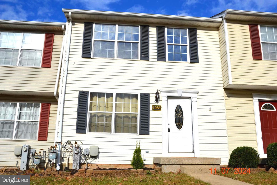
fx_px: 254
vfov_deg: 40.0
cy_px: 92
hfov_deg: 57.2
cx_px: 138
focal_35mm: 33
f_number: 9
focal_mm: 22
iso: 100
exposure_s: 1/320
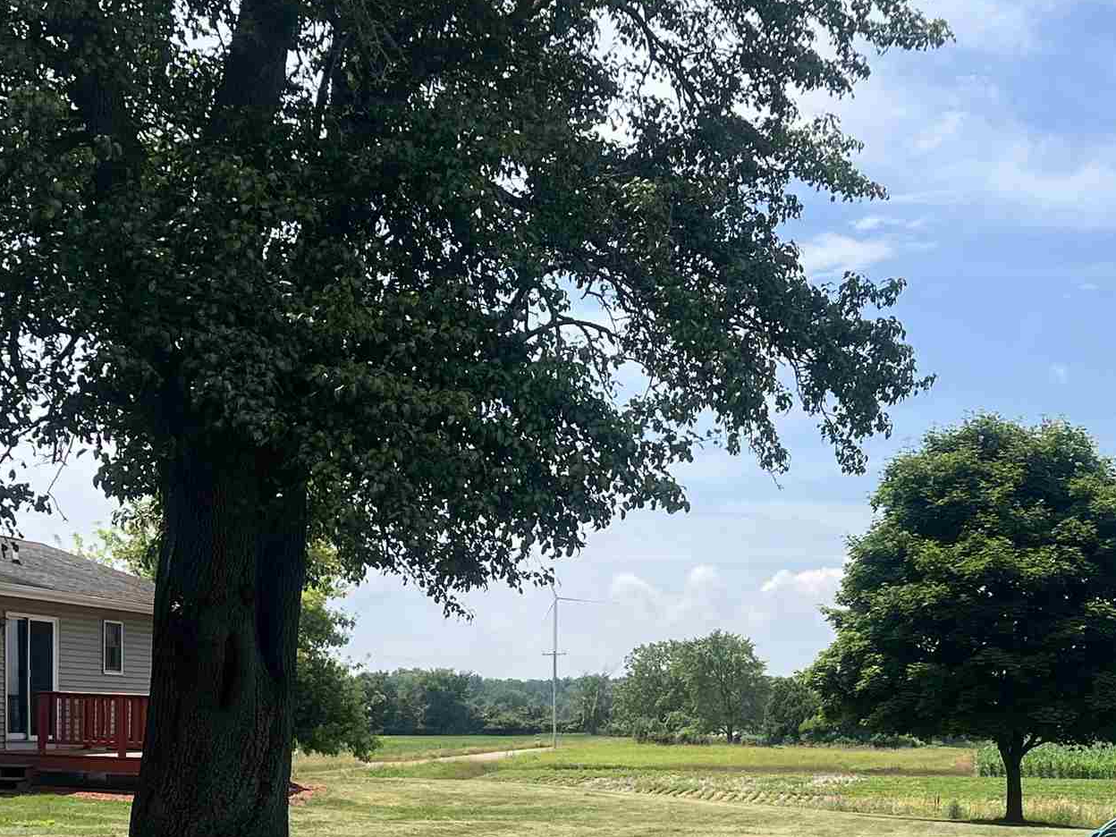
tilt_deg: -2.1
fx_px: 2063
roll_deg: -1.2
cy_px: 777
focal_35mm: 64
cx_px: 655
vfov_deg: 22.3
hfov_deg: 30.2
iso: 50
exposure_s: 1/3968
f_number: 1.5
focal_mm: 5.7
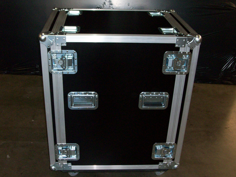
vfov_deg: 34.3
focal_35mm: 42
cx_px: 118
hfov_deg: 44.8
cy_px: 88
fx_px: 286
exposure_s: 1/46
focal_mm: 7.1
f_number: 3.2
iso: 160
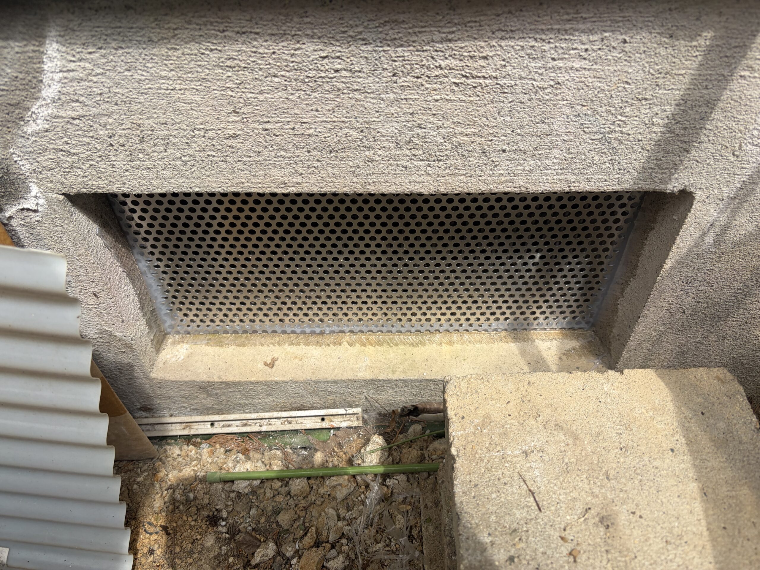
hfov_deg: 67.3
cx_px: 380
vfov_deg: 53.1
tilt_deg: -47.0
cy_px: 285
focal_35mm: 26
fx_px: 571
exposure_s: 1/1393
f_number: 1.6
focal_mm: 5.96
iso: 50
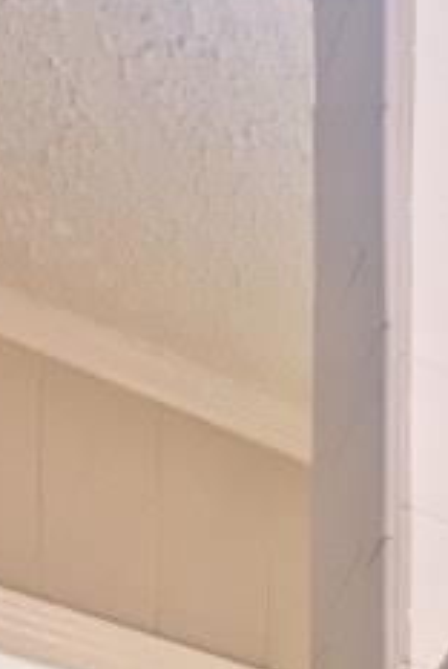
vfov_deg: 14.1
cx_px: 1071
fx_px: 1675
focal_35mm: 90
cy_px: 1660
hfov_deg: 12.2
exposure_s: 1/60
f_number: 4
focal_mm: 14
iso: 250
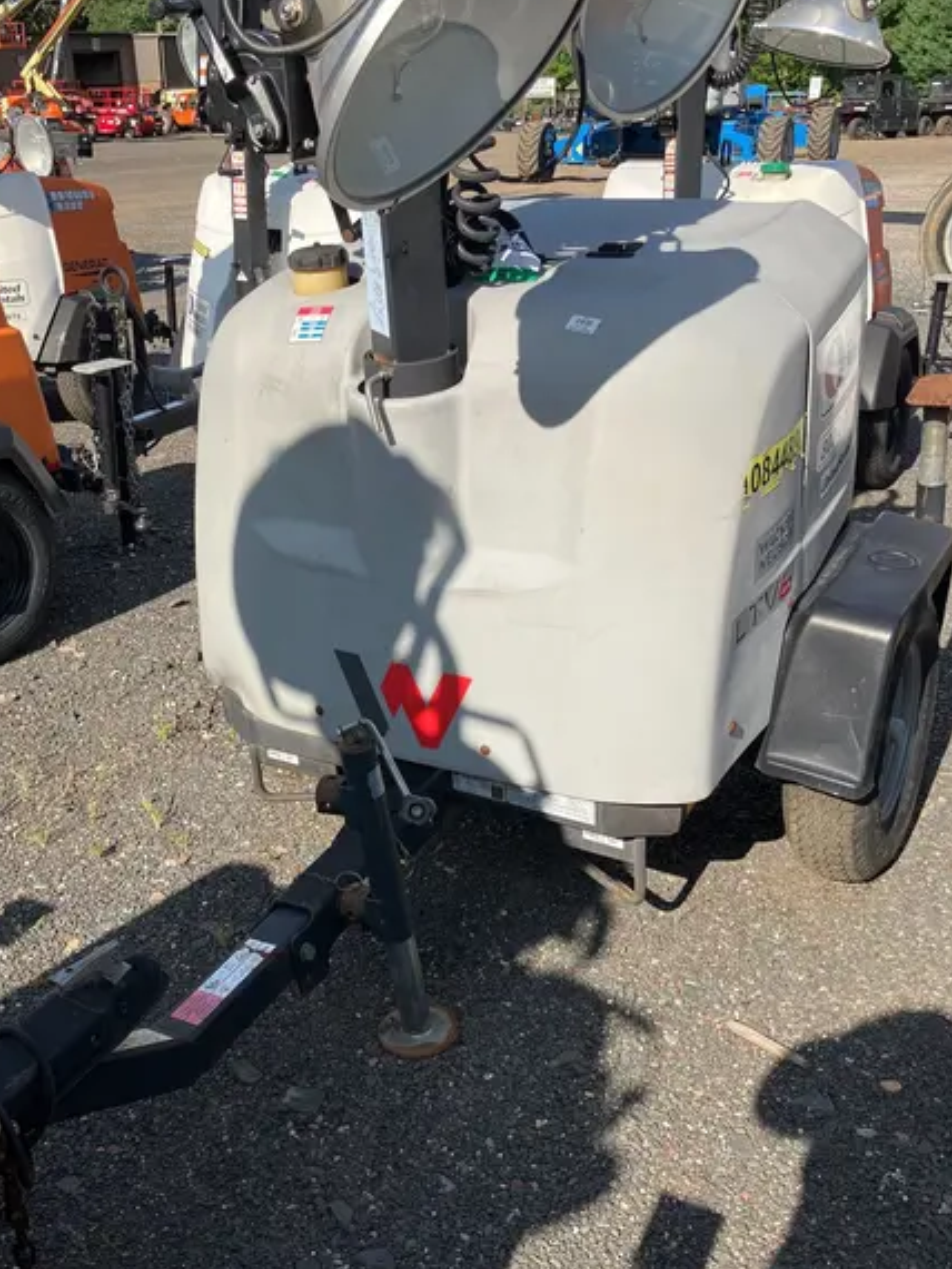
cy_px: 638
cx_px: 356
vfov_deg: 51.3
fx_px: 1319
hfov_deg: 39.4
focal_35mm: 36
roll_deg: +2.3
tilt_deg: -20.8
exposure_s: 1/1350
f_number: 1.8
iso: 32
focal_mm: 3.99
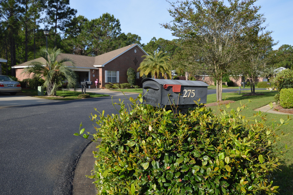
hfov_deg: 57.2
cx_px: 154
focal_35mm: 33
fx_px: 268
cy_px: 96
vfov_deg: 39.9
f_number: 7.1
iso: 100
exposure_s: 1/200
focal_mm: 20
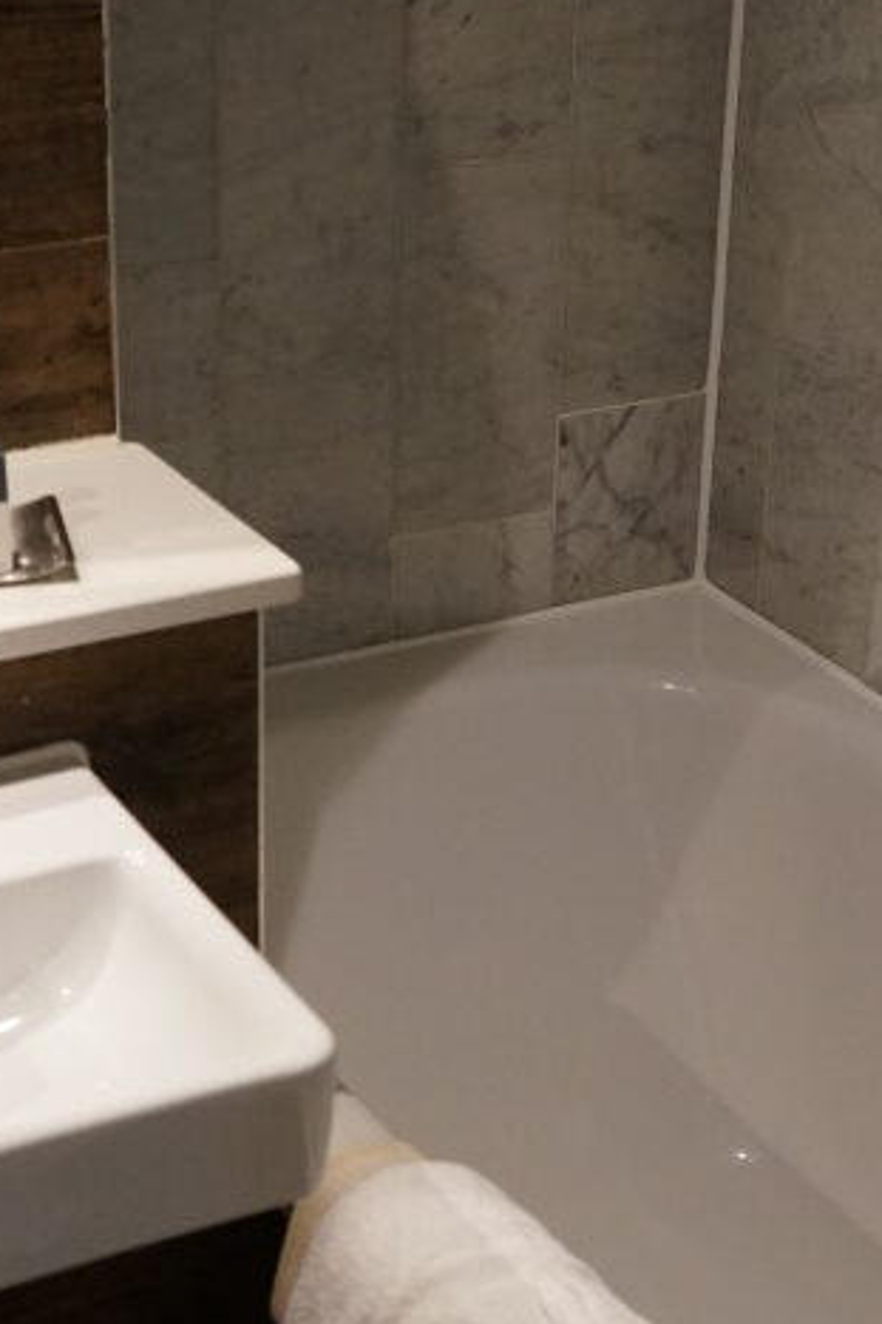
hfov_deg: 17.3
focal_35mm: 79
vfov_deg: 25.6
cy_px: 851
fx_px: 2905
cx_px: 495
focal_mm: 36
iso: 2500
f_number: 4
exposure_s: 1/160
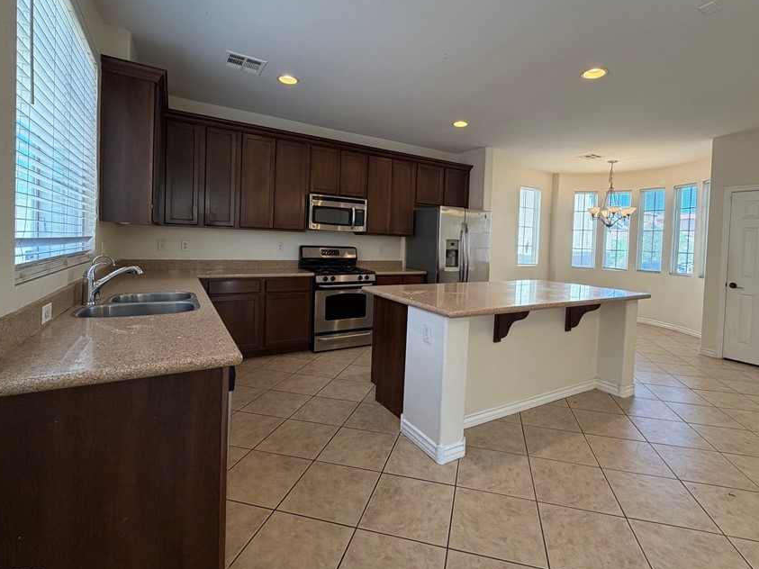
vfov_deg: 74.4
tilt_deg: -1.1
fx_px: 373
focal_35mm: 17
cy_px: 249
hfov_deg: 90.9
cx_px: 406
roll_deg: -1.9
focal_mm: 2.22
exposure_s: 1/120
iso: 200
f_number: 2.2
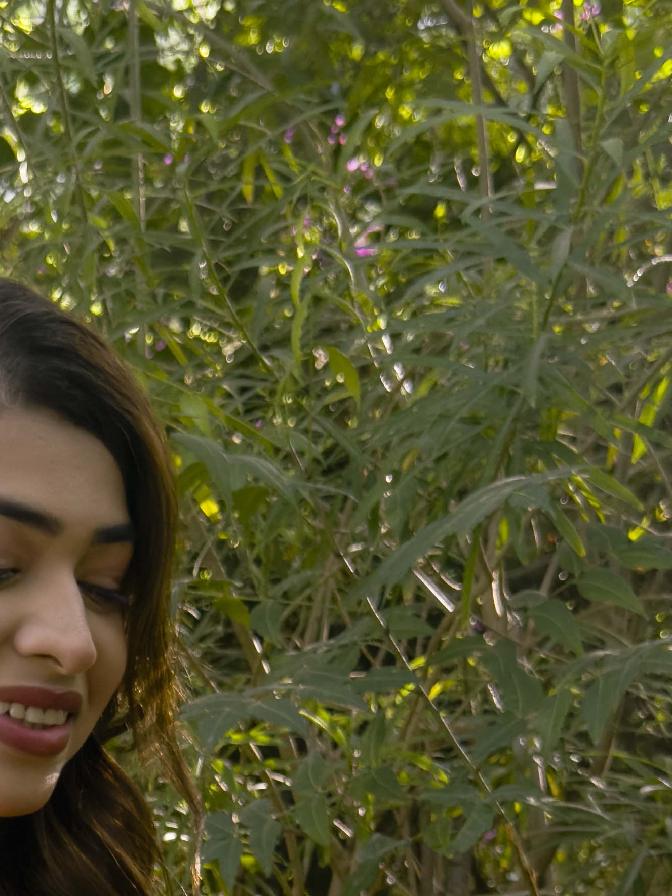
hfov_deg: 12.7
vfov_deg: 16.1
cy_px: 1259
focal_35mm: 114
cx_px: -112
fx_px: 2950
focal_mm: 6.76
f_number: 1.8
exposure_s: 1/240
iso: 160
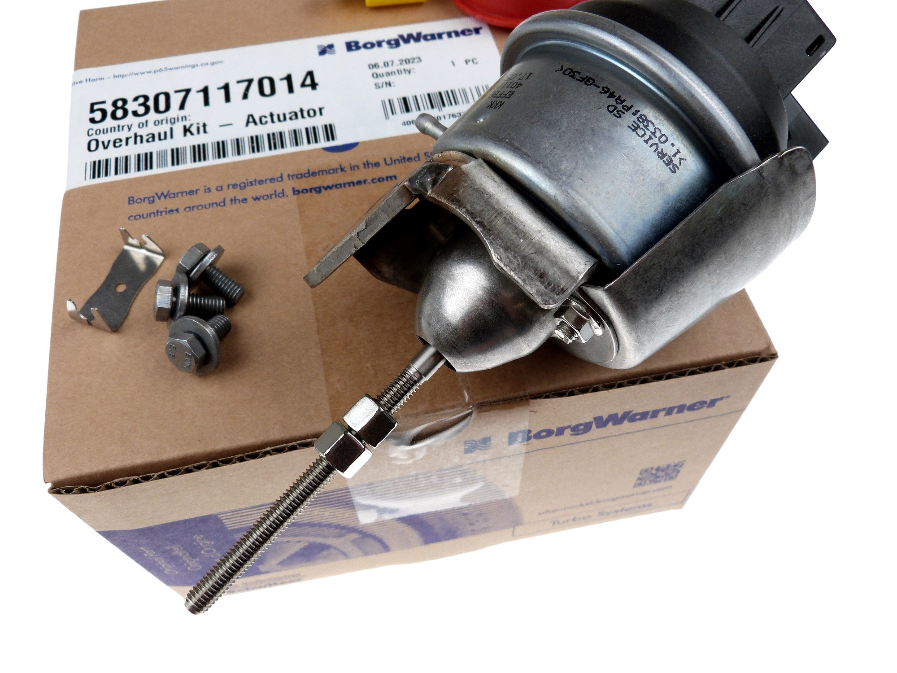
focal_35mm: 30
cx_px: 448
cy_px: 336
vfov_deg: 46.8
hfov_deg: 60.0
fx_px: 777
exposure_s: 1/125
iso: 100
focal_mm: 5.2
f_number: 3.6
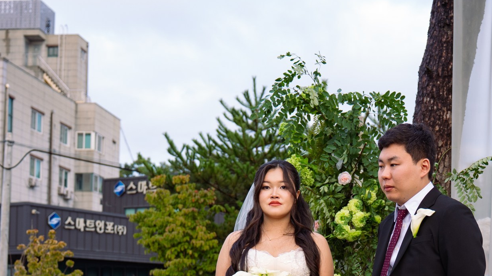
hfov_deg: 33.8
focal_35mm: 61
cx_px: 357
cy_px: 304
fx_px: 796
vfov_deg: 18.9
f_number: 3.2
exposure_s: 1/250
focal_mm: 28
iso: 400
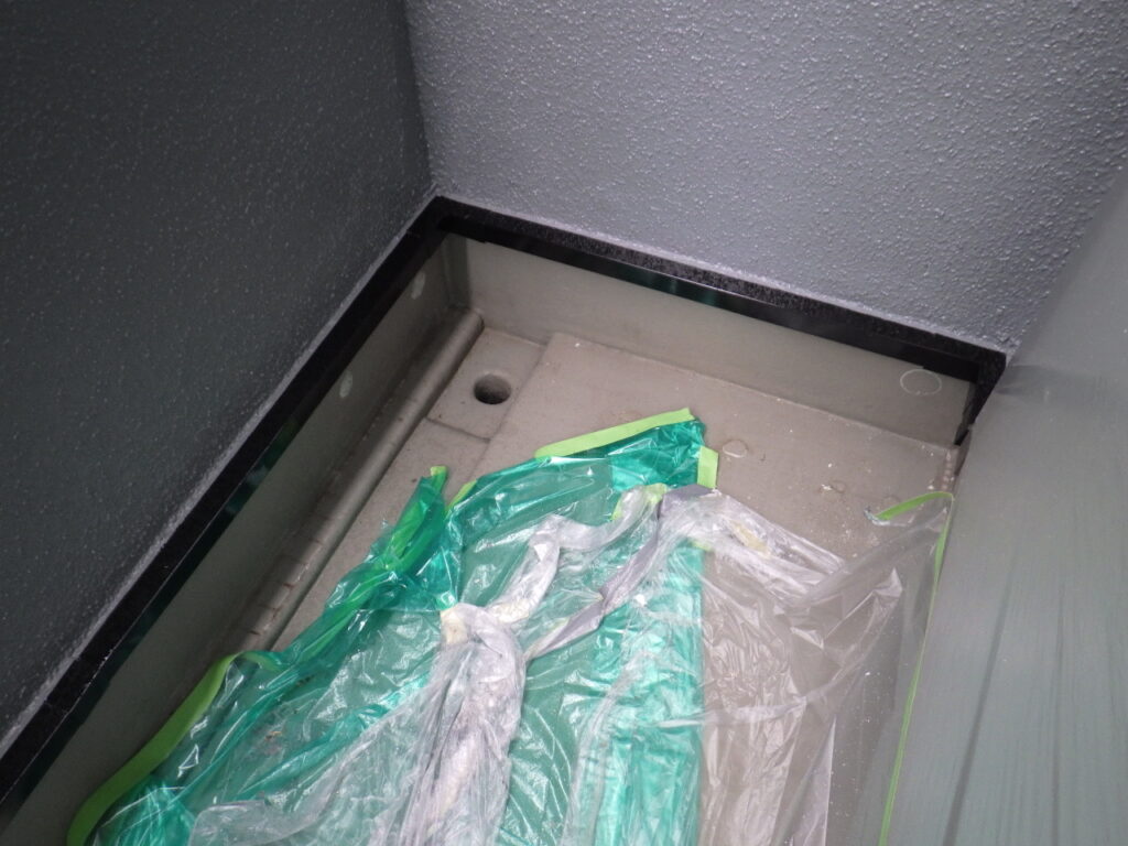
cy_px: 423
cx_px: 564
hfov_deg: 63.4
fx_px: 912
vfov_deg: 49.7
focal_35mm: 28
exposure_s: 1/60
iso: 320
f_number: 3.5
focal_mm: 5
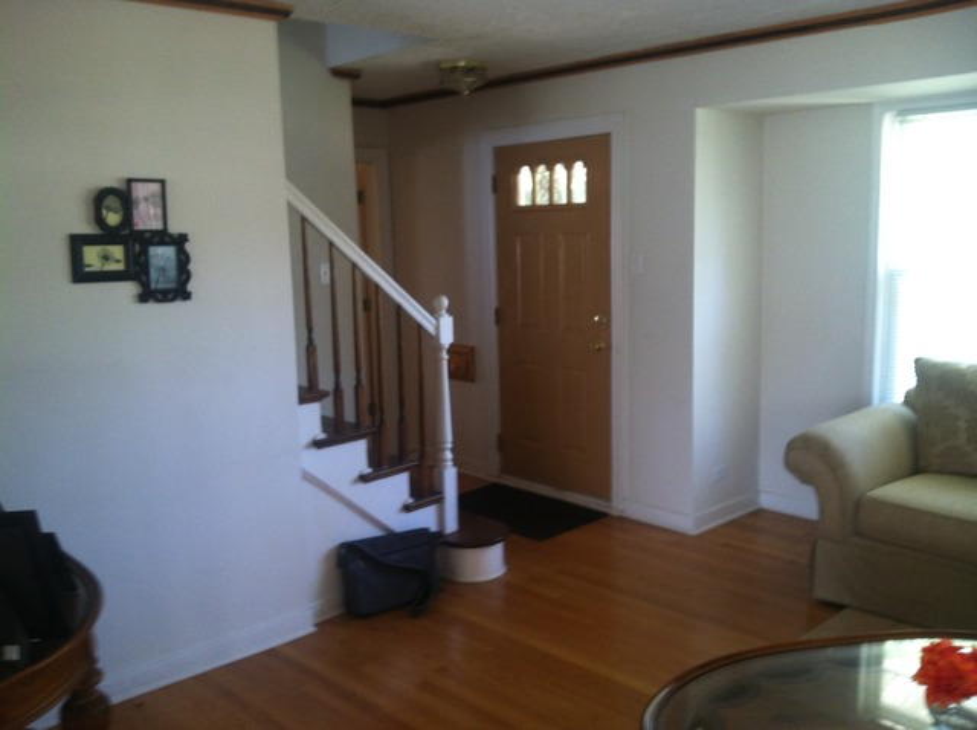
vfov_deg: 40.6
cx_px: 488
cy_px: 365
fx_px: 986
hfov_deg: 52.7
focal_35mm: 35
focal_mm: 3.85
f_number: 2.8
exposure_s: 1/15
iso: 125
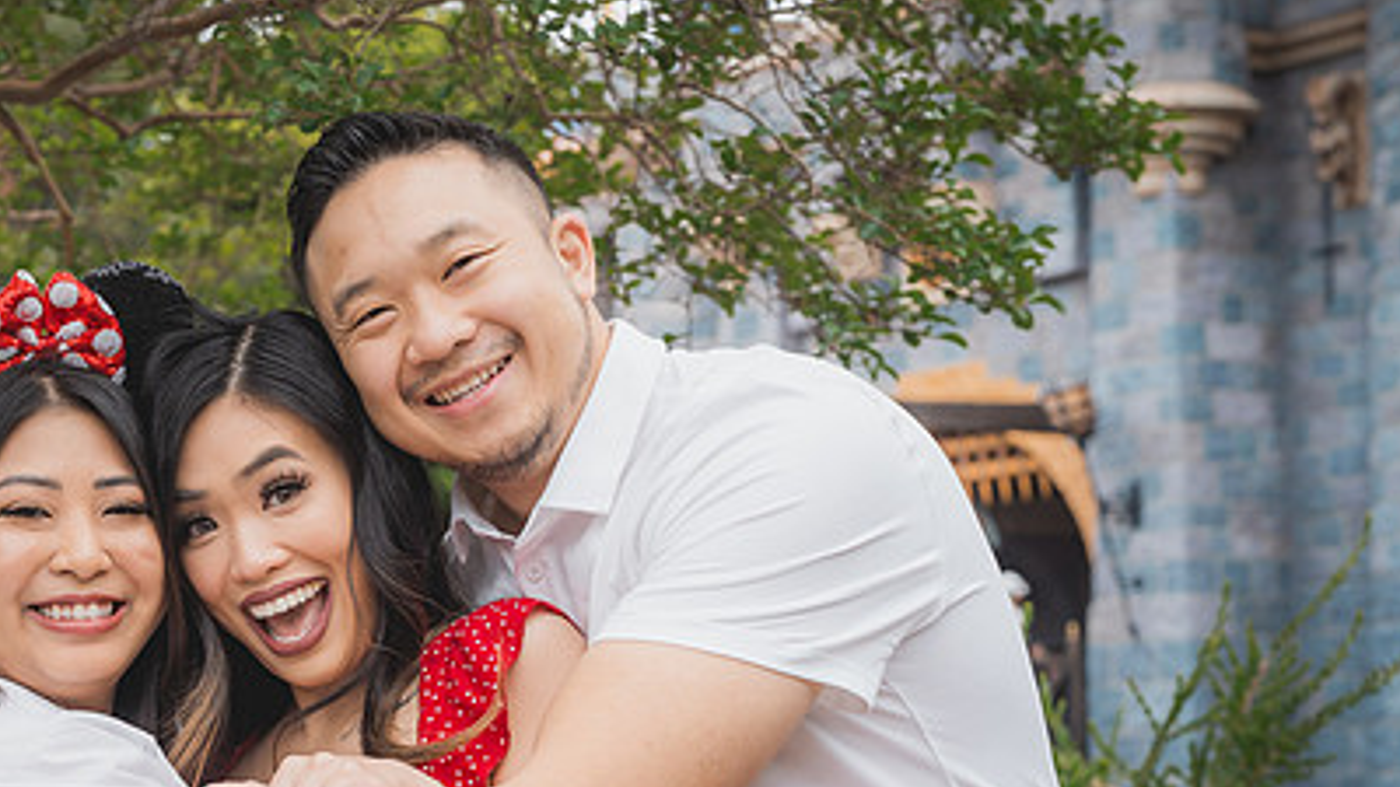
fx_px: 2821
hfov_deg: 27.6
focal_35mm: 76
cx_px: 392
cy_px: 579
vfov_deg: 15.8
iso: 250
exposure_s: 1/160
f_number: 4.5
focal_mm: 50
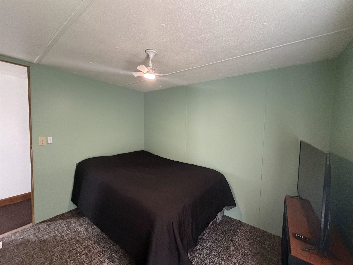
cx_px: 176
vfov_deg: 85.7
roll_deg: -1.8
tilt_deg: -1.9
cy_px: 132
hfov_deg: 102.1
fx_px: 143
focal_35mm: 14
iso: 800
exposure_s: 1/60
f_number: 2.2
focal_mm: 2.22
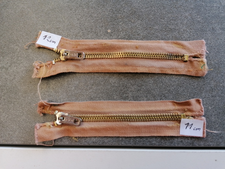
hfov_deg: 65.3
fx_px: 175
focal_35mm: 27
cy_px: 84
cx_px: 112
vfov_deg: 51.4
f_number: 1.8
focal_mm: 4.75
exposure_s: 1/139
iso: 50
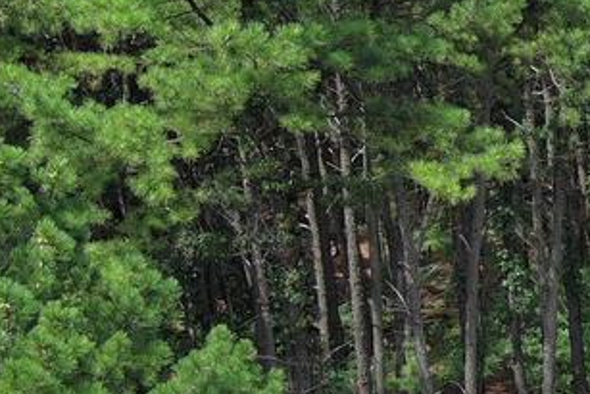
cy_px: 188
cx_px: 1336
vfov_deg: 10.1
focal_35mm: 136
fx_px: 2230
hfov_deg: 12.4
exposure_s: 1/800
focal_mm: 10.57
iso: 100
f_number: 2.8
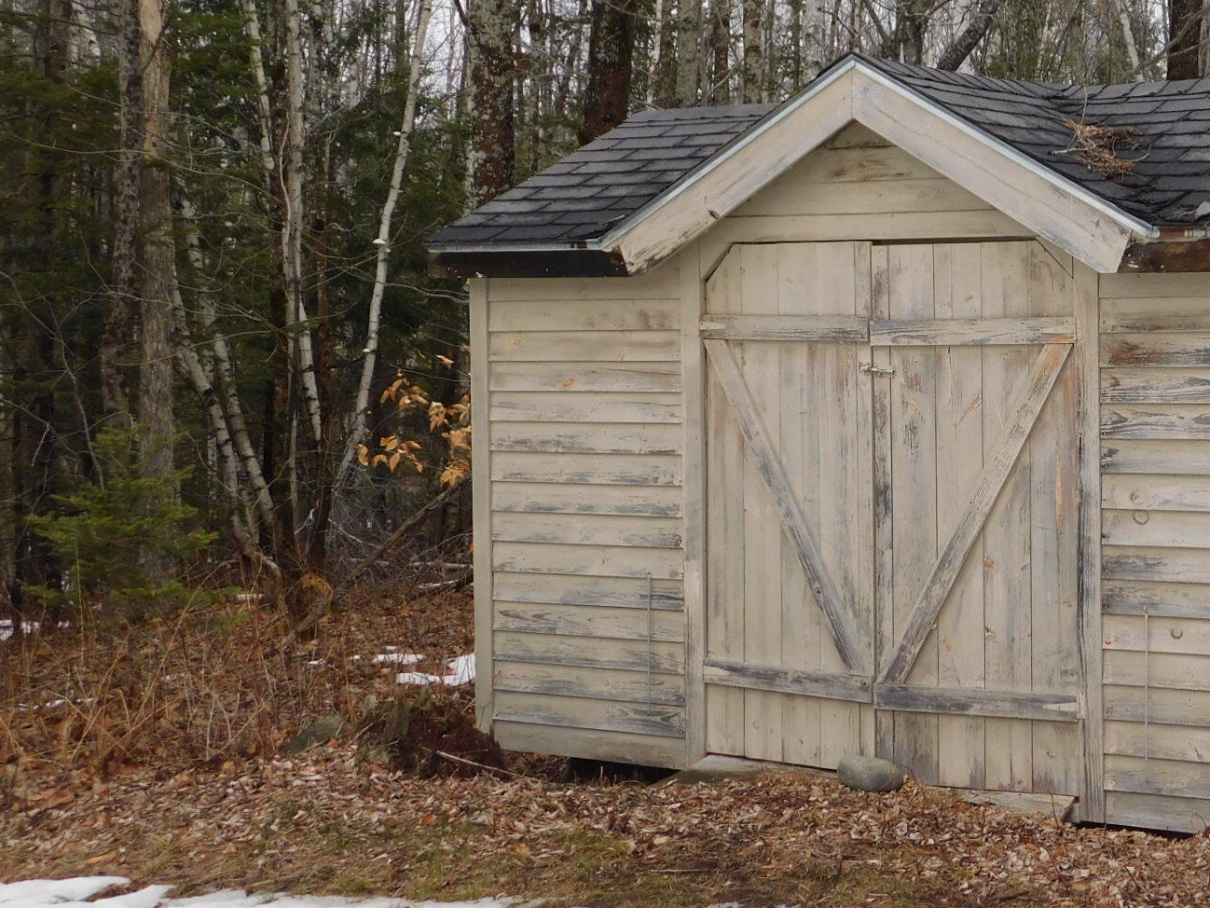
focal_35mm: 63
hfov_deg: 29.8
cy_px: 370
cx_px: 1010
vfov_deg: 23.3
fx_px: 2203
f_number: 3.5
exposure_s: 1/250
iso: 125
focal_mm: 6.3
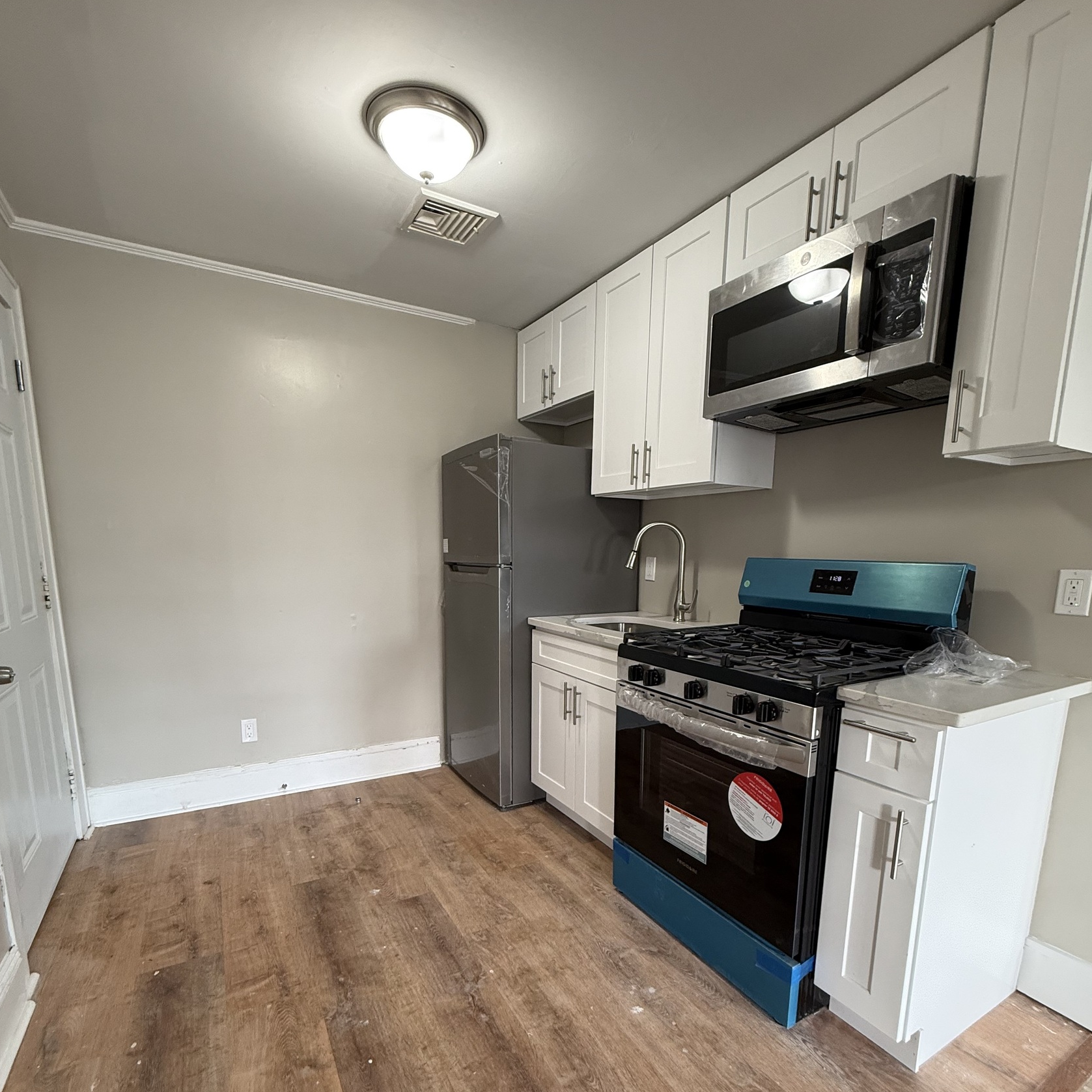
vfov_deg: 82.9
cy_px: 658
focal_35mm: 17
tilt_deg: -8.9
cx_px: 553
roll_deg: -0.3
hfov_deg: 84.0
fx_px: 607
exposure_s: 1/60
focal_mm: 2.22
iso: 200
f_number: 2.2
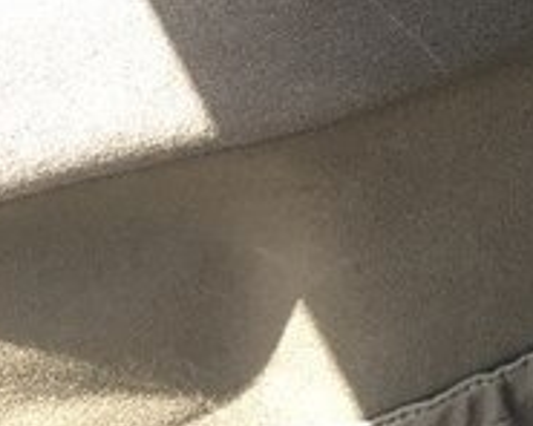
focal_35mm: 101
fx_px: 1593
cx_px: 919
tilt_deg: -25.0
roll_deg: +4.6
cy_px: -30
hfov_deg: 16.4
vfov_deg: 14.9
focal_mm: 4.15
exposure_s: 1/33
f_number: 2.2
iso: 32
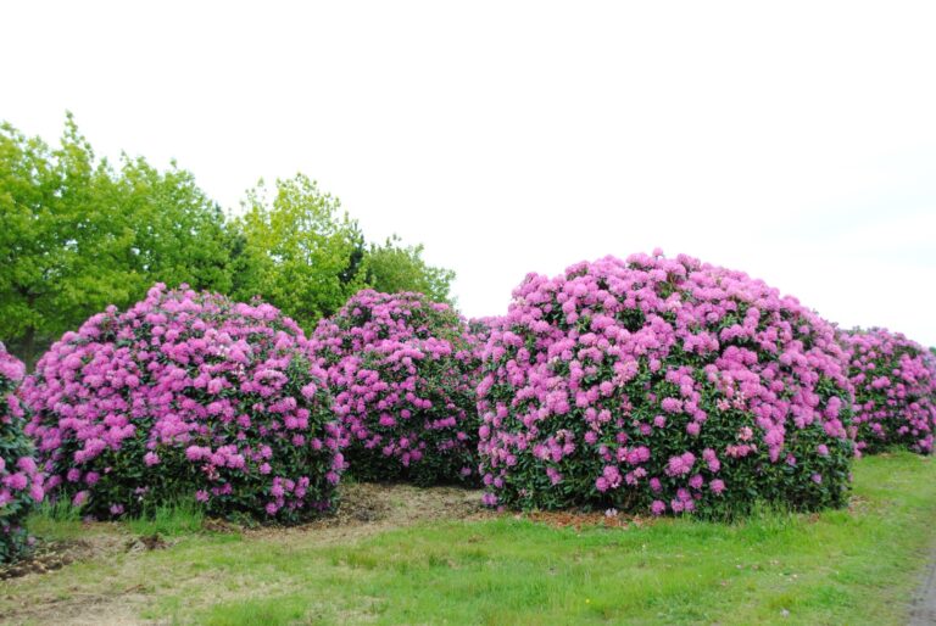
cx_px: 468
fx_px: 1132
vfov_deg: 30.9
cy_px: 313
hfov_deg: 44.9
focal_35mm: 44
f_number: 5.6
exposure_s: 1/125
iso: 100
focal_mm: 29
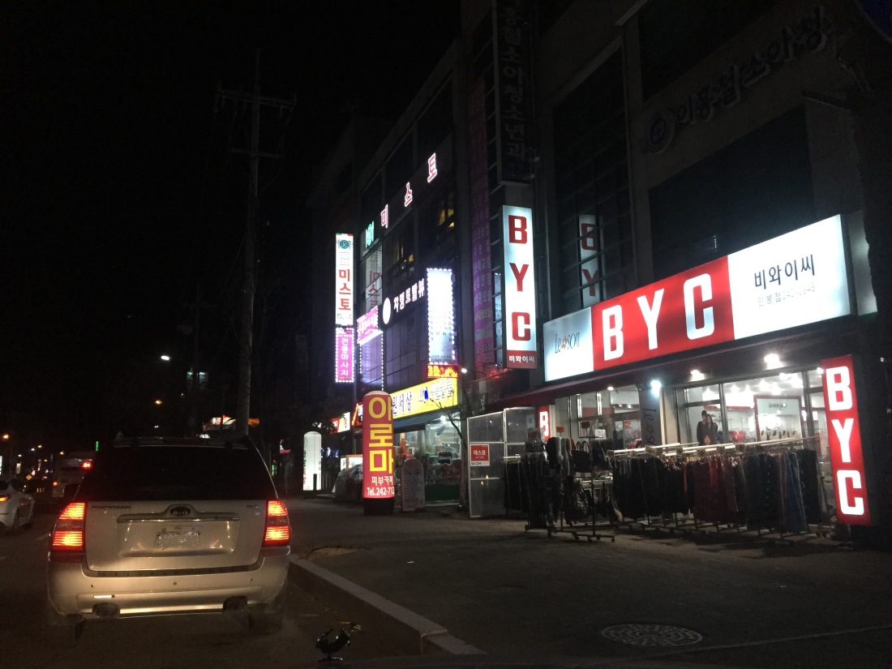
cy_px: 334
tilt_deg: +9.3
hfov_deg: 61.7
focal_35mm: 29
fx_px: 747
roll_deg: +0.9
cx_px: 446
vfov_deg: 48.2
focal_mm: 4.15
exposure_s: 1/24
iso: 250
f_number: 2.2
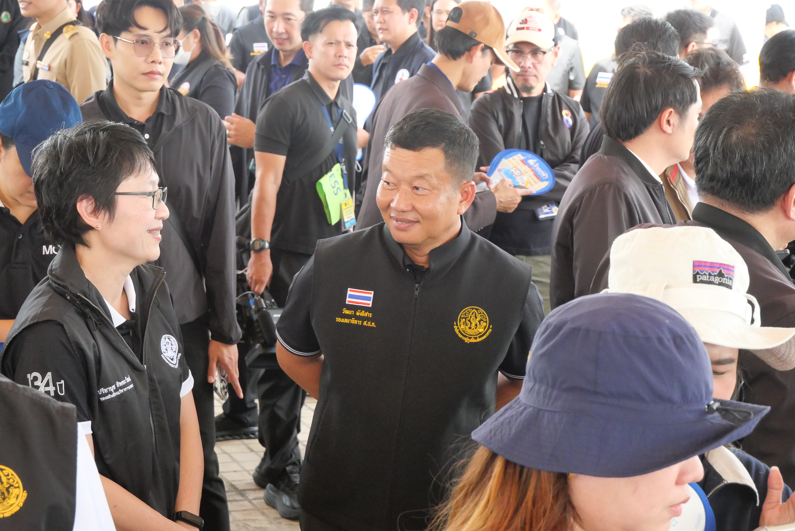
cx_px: 398
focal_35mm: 83
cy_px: 266
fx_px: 1834
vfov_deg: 16.5
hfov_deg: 24.5
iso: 3200
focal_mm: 40
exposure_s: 1/320
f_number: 7.1
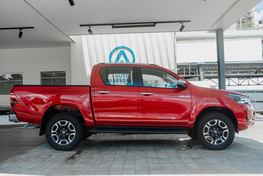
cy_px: 88
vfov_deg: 37.9
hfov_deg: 54.4
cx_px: 132
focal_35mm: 35
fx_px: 256
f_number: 7.1
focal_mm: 35
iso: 200
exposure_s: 1/160
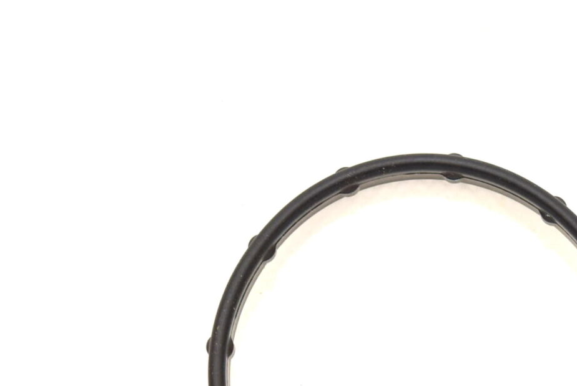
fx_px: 2775
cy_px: 340
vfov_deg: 7.9
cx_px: 451
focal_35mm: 173
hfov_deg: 11.8
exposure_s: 1/125
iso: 400
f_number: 5.6
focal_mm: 52
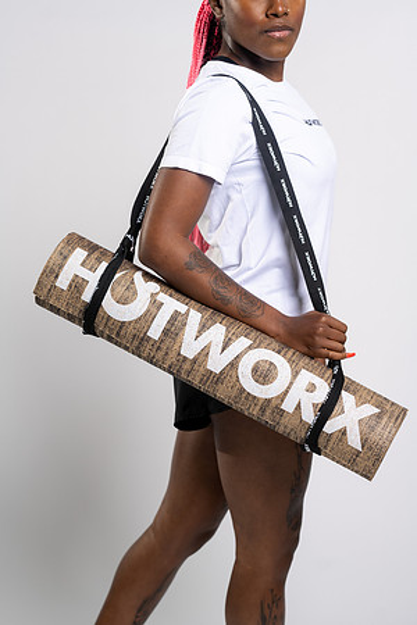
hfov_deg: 16.1
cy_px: 312
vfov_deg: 23.9
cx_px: 208
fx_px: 1477
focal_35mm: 85
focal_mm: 85
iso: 200
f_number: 4
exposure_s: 1/160
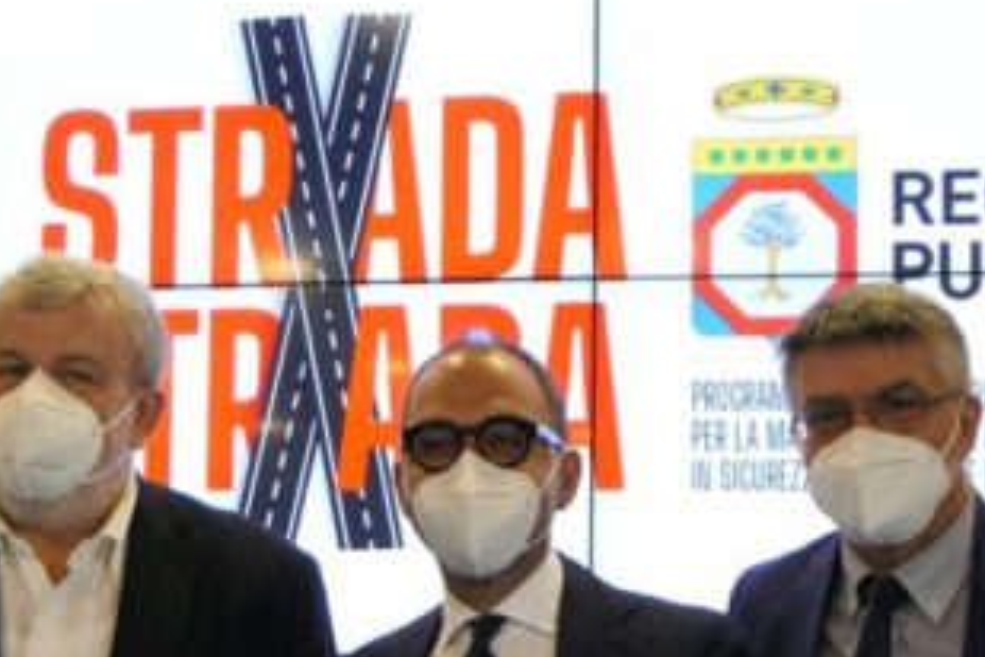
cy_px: 565
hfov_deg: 30.1
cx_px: 449
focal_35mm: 67
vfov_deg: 20.0
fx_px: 1833
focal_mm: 9.8
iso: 1600
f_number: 3.5
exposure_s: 1/200
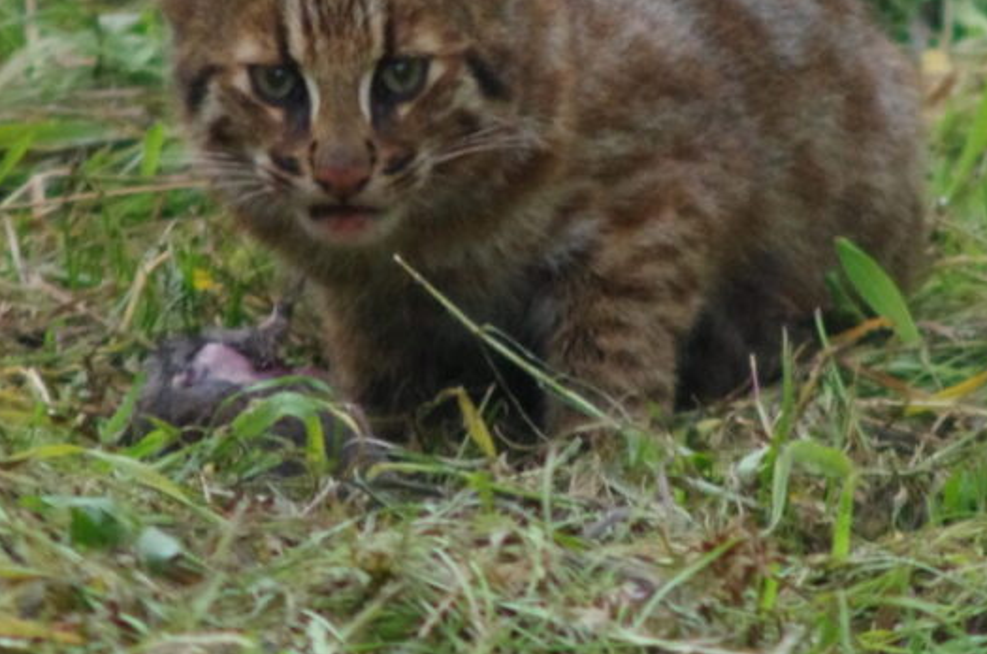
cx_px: 674
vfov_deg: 1.0
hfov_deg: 1.6
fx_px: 36086
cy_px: 185
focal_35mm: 1319
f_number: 5.6
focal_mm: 300
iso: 3200
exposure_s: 1/200
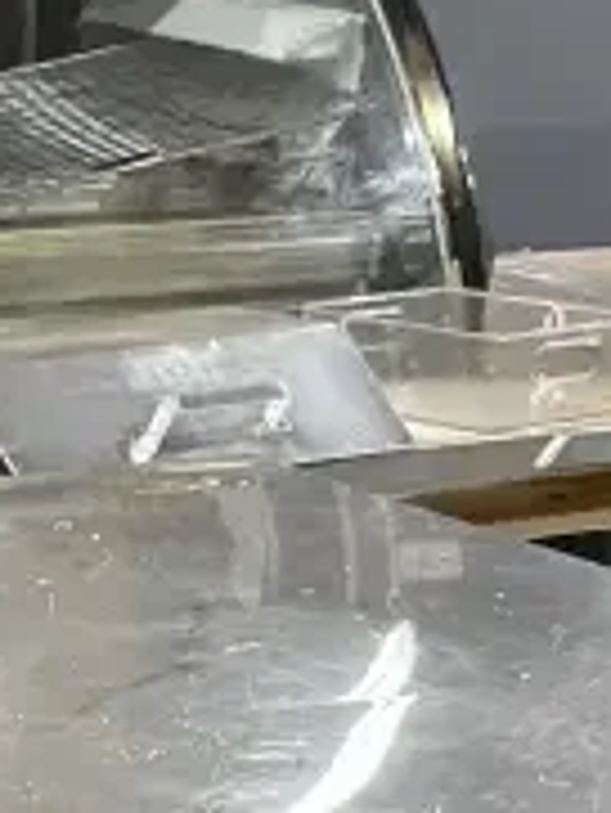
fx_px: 2750
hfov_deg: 12.4
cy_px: 1619
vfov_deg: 14.2
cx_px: -76
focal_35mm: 117
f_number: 1.6
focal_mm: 4.2
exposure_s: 1/60
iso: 400
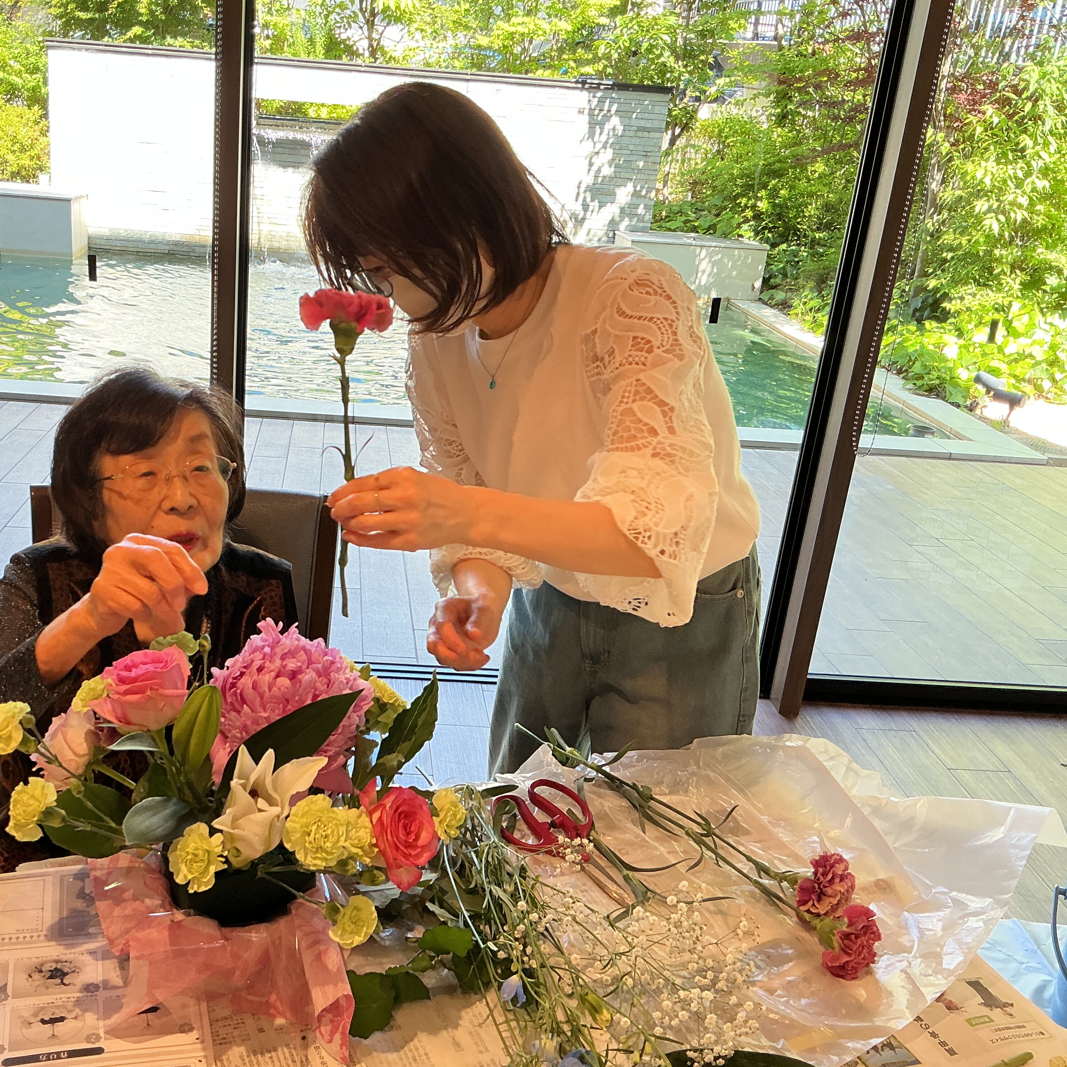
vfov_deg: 47.2
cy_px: 539
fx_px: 1221
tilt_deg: -20.5
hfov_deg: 46.7
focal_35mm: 35
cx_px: 383
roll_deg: -3.9
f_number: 1.8
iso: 40
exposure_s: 1/100
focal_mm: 3
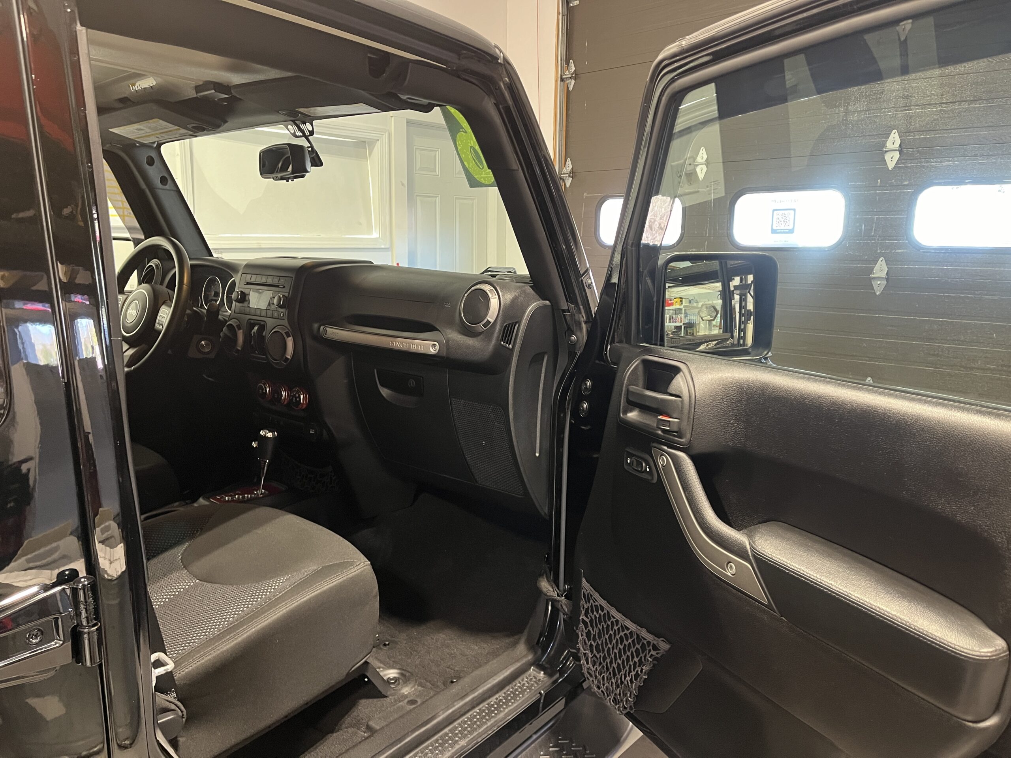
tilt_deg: -9.6
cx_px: 506
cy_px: 379
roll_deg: +0.4
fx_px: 759
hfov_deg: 67.3
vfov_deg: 53.1
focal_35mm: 26
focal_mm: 5.1
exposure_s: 1/60
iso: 320
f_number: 1.6
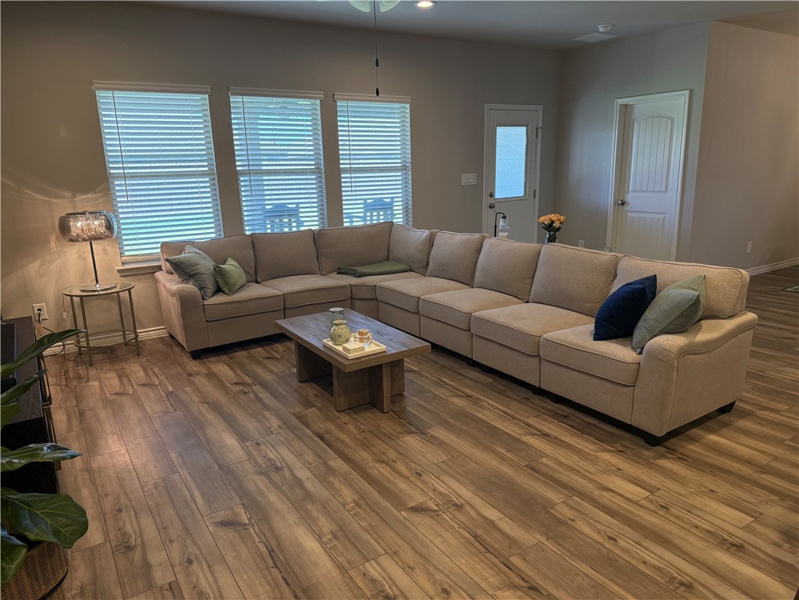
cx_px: 400
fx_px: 554
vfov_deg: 56.8
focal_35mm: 24
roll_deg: +1.6
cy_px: 300
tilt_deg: -14.0
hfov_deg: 71.6
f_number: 1.78
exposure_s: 1/123
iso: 200
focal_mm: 6.76
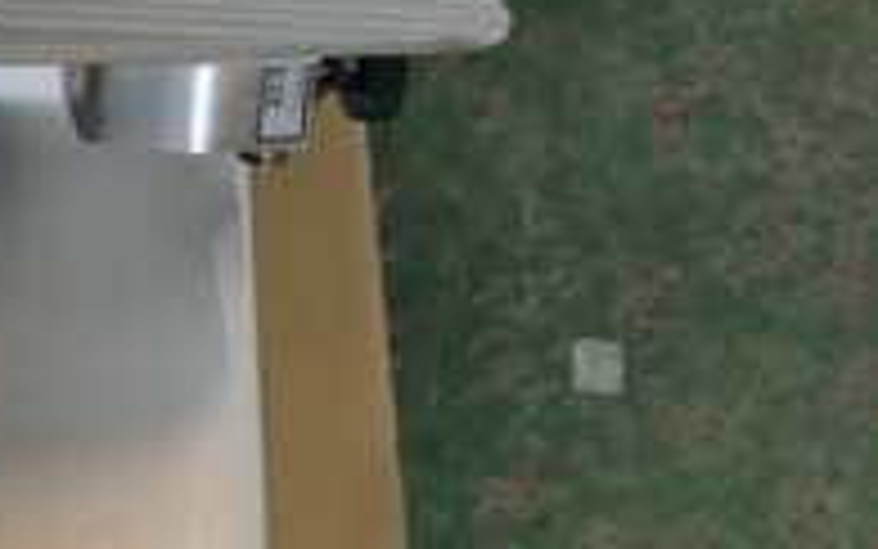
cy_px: -122
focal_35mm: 119
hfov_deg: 15.8
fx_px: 2848
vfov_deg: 10.8
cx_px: -529
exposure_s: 1/60
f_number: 3.1
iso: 64
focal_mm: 6.3
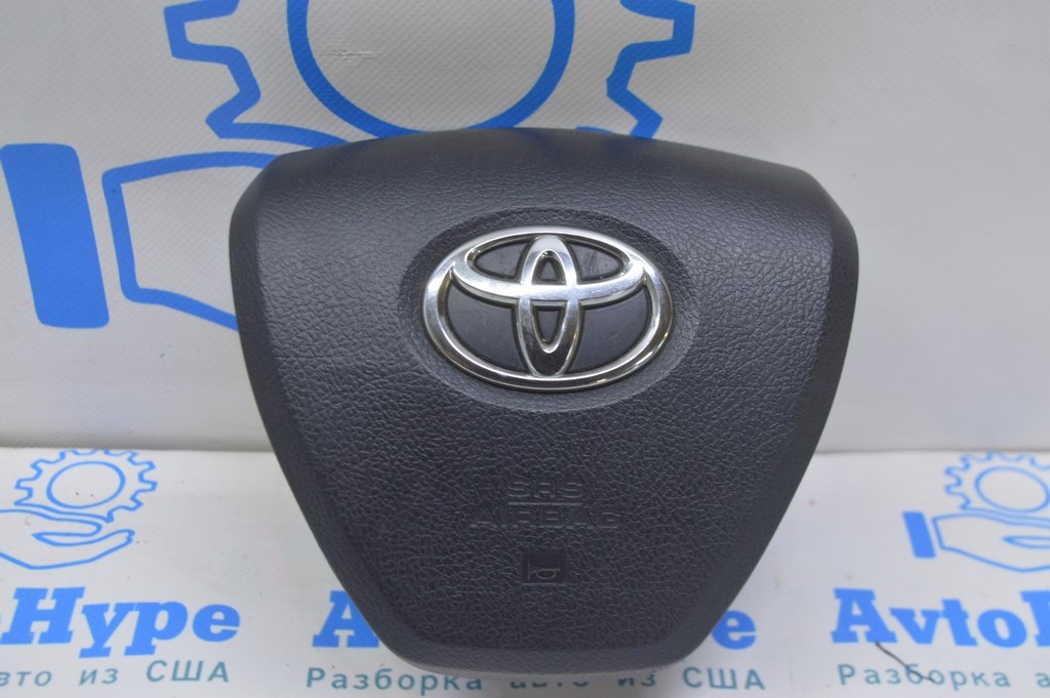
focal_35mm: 51
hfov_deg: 38.9
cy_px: 349
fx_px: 1486
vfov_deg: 26.4
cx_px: 525
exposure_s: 1/20
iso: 400
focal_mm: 34
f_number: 5.6
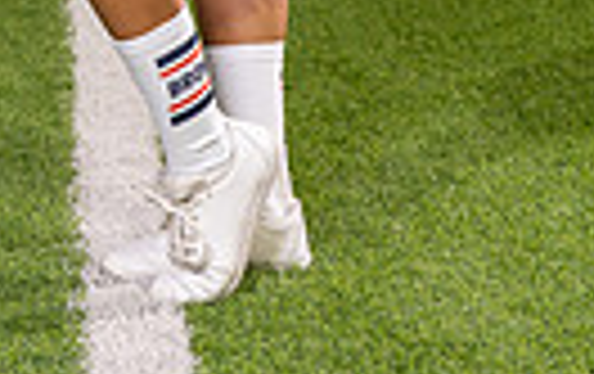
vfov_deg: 7.0
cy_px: -554
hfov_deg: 11.8
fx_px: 2870
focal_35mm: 177
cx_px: 230
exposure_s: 1/250
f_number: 4.5
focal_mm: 51
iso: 640
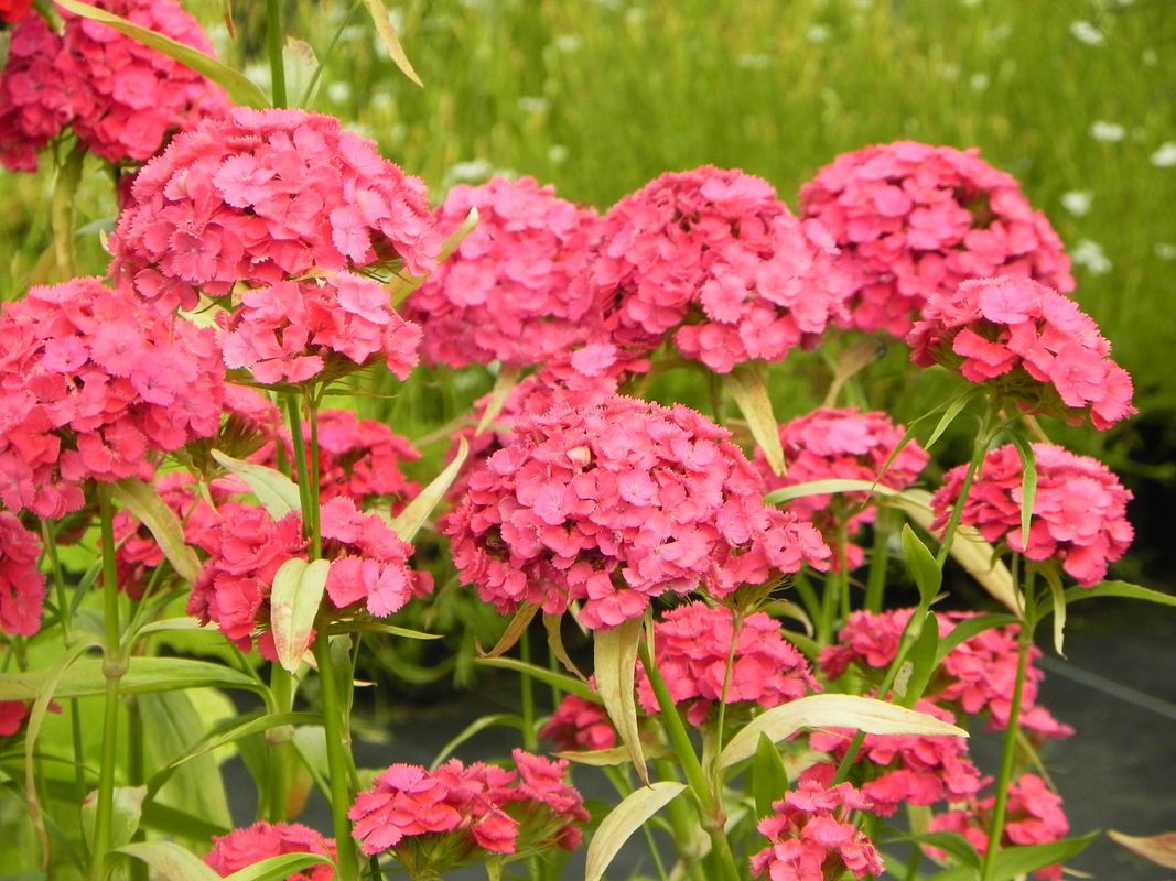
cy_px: 440
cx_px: 588
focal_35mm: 291
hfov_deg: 6.8
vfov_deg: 5.1
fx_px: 9885
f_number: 5
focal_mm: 51.8
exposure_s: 1/640
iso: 160
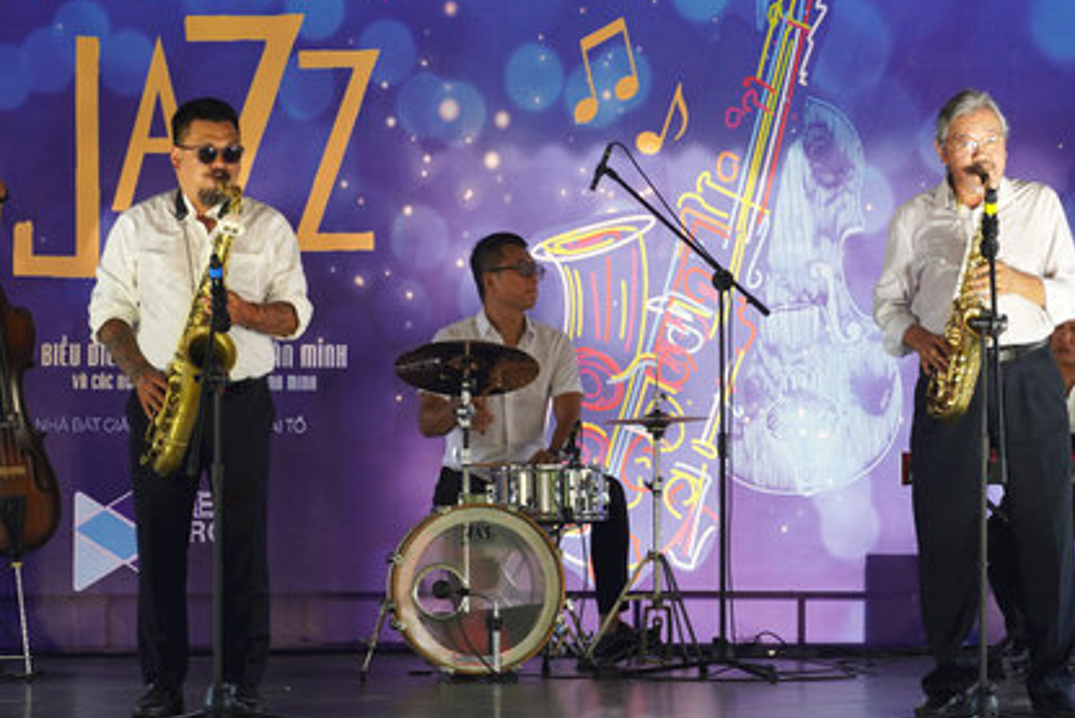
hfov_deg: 14.9
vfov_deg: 9.9
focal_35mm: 138
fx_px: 4122
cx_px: 637
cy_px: 283
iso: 200
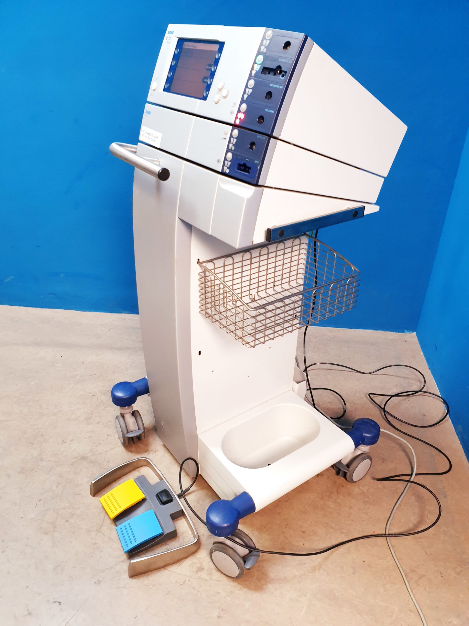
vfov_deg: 67.3
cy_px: 313
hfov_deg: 53.1
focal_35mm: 26
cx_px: 234
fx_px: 470
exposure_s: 1/50
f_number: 2.4
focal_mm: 4.3
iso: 250
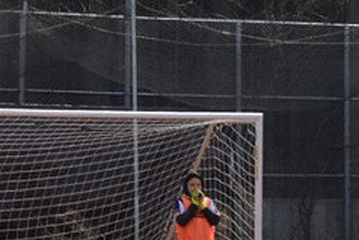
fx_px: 4700
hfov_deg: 4.2
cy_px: 318
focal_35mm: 471
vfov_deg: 2.9
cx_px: 1146
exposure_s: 1/60
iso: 180
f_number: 22
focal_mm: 70
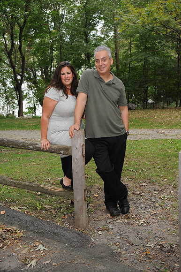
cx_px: 90
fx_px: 415
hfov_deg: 24.6
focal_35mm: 55
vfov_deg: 36.3
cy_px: 136
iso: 500
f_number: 5.6
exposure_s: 1/200
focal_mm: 55
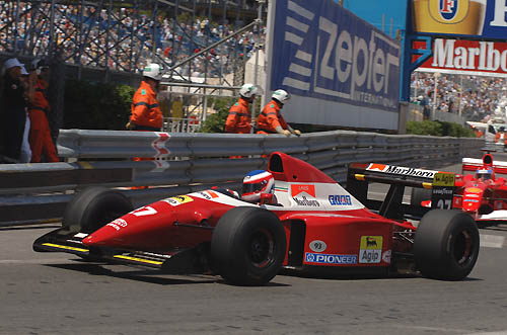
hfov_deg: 17.1
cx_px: 254
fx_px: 1686
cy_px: 168
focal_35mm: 120
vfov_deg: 11.4
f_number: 6.7
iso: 100
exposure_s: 1/640
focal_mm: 80
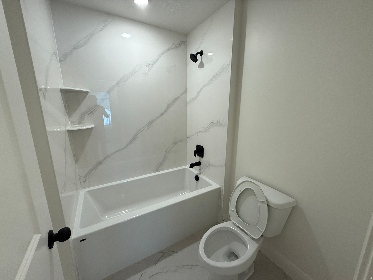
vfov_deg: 85.7
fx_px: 151
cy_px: 140
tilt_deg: -12.1
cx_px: 186
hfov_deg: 102.1
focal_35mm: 14
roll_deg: +0.3
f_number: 2.2
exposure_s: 1/120
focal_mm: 2.22
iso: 160
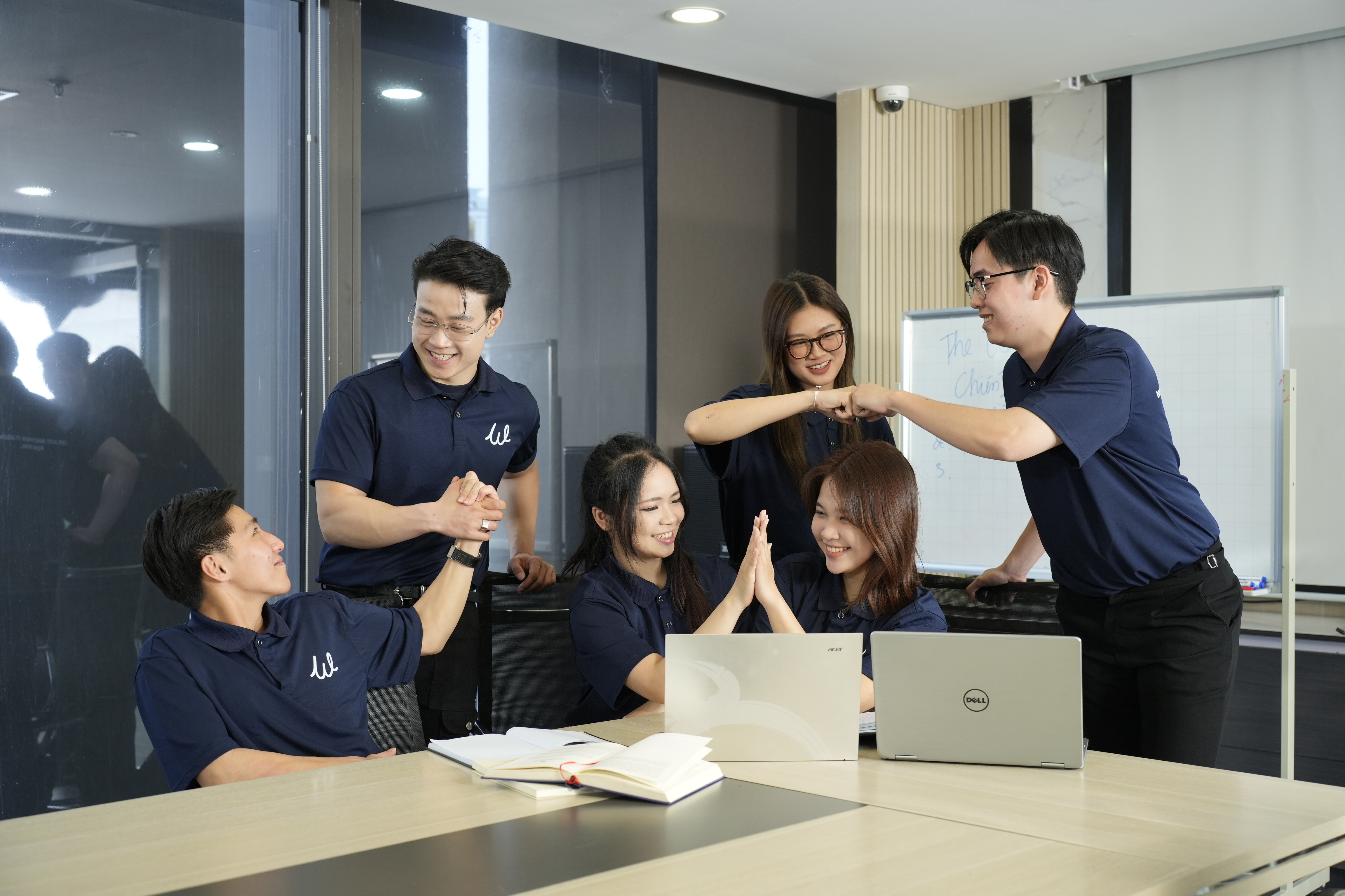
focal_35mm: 42
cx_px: 672
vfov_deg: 31.9
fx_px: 1569
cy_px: 448
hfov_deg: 46.4
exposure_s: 1/160
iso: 800
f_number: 4
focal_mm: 42
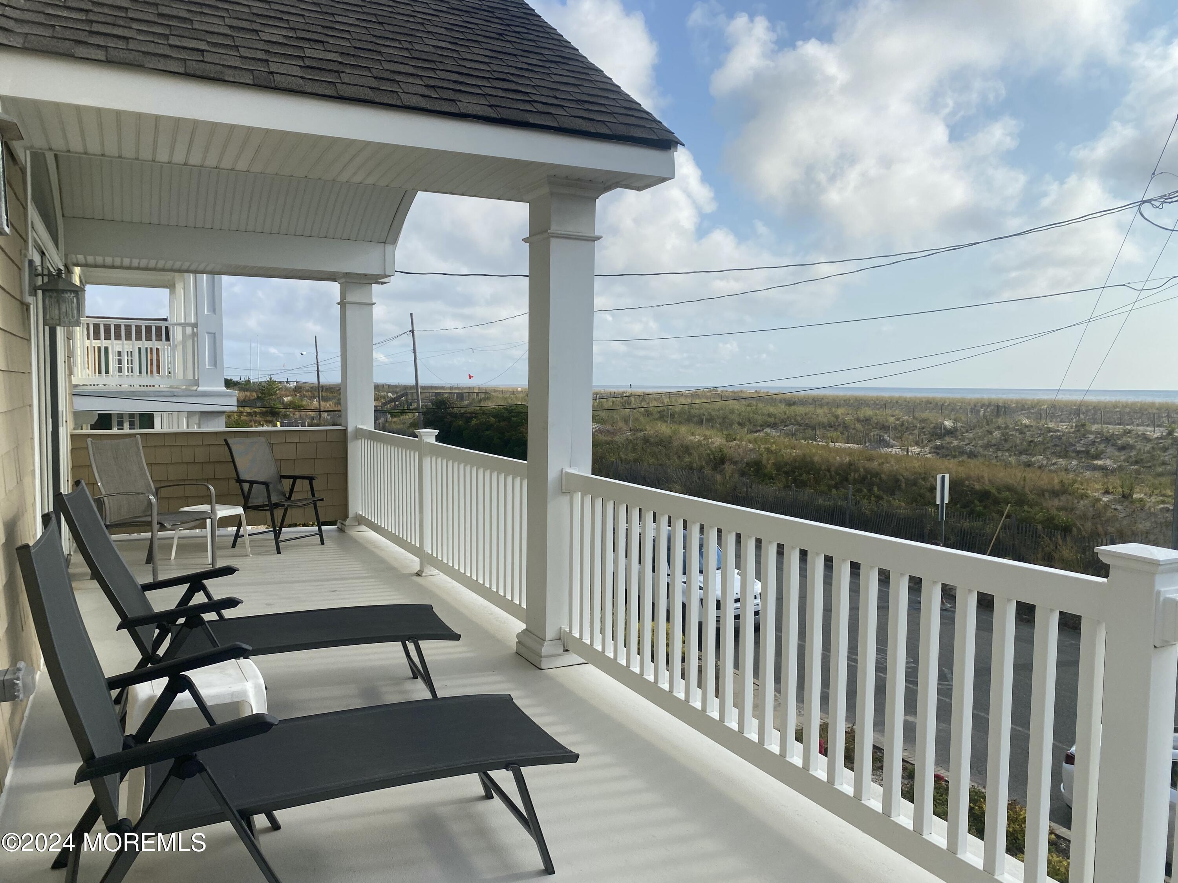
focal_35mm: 26
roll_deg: -0.9
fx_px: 885
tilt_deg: -5.3
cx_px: 589
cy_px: 442
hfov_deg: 67.3
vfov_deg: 53.1
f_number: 1.8
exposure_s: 1/3984
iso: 32
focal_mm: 4.25
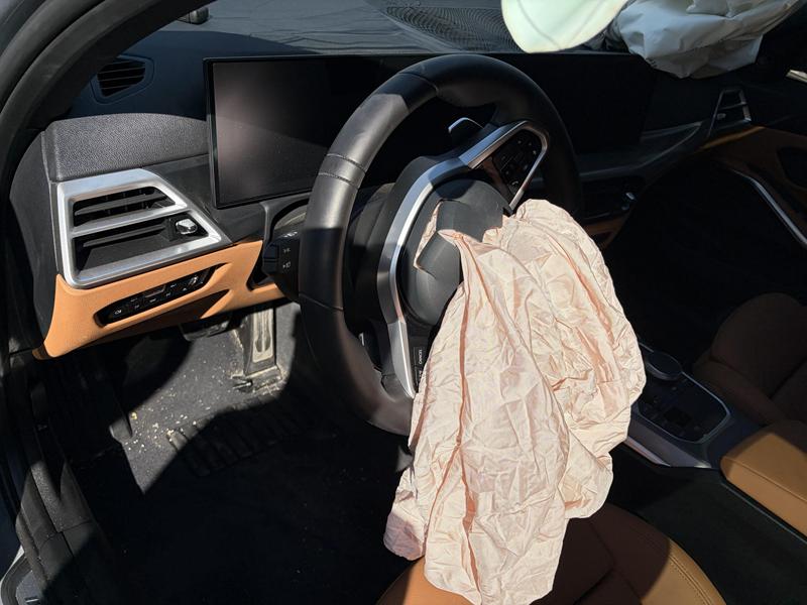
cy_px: 302
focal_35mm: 26
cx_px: 404
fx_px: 606
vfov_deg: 53.1
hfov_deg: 67.3
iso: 50
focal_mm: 5.96
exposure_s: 1/4065
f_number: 1.6
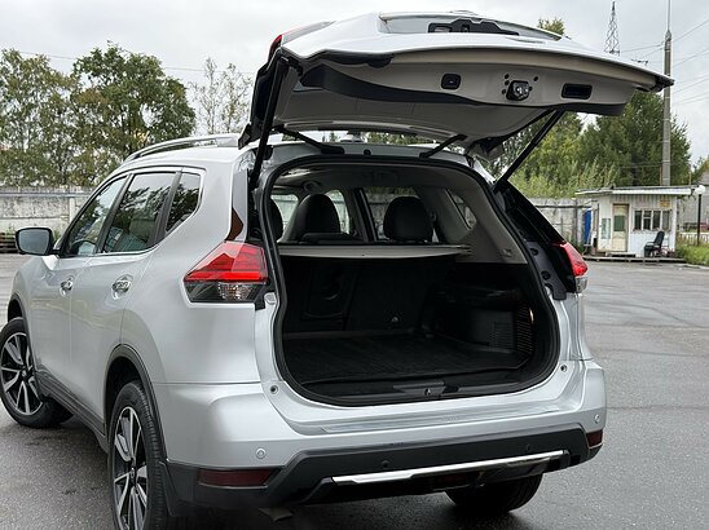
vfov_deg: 30.2
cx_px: 354
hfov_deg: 39.7
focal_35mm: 48
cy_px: 265
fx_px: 982
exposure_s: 1/1116
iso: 80
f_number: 1.78
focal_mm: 6.76
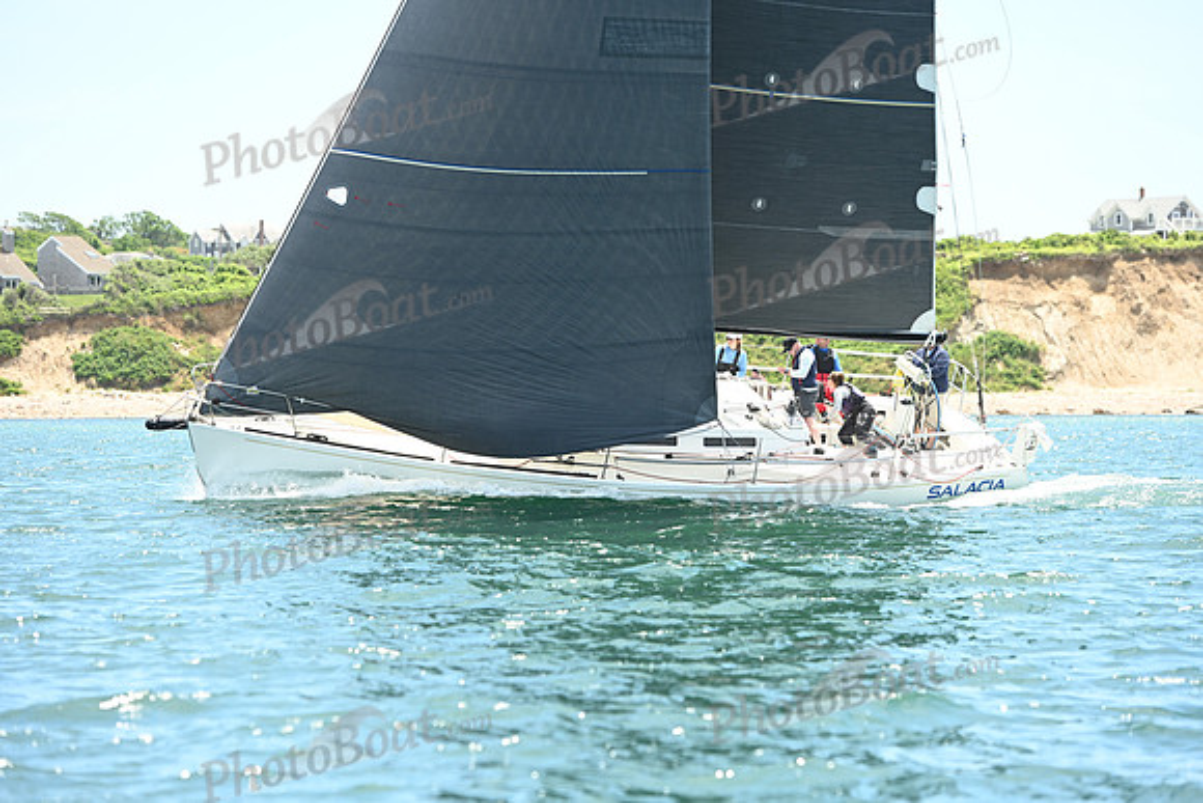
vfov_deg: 9.8
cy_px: 402
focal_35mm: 140
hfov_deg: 14.7
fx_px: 4679
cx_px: 602
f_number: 4.5
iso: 320
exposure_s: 1/1000
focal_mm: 140
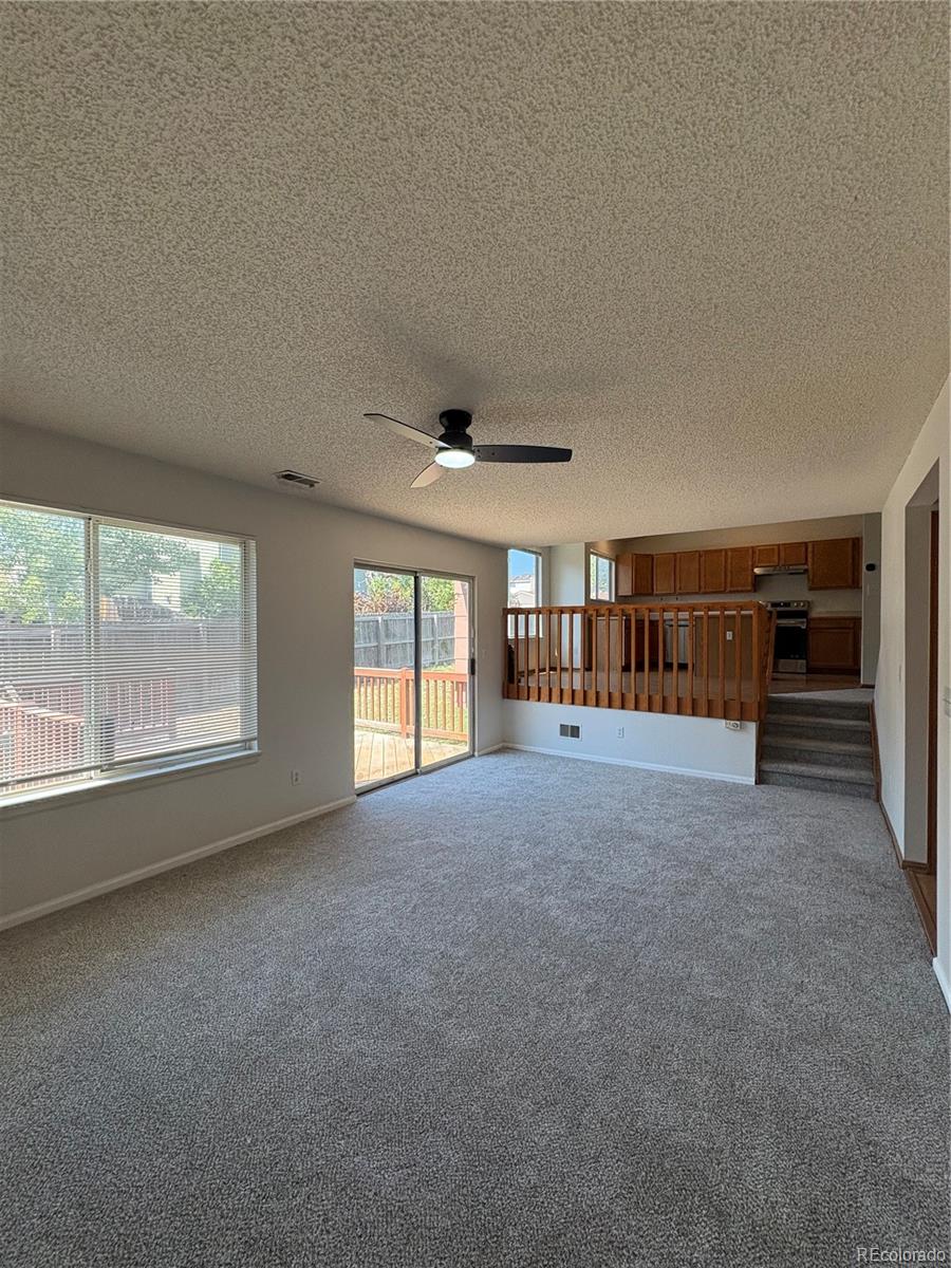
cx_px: 476
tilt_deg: +0.2
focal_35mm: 14
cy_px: 634
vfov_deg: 102.1
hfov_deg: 85.7
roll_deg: -0.5
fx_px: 513
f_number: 2.2
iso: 200
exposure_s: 1/561
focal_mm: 2.22
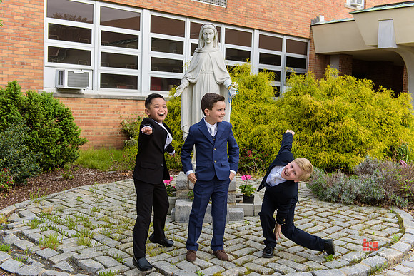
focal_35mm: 42
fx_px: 483
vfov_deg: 31.9
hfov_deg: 46.4
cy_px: 138
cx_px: 207
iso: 250
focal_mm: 42
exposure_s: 1/640
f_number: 4
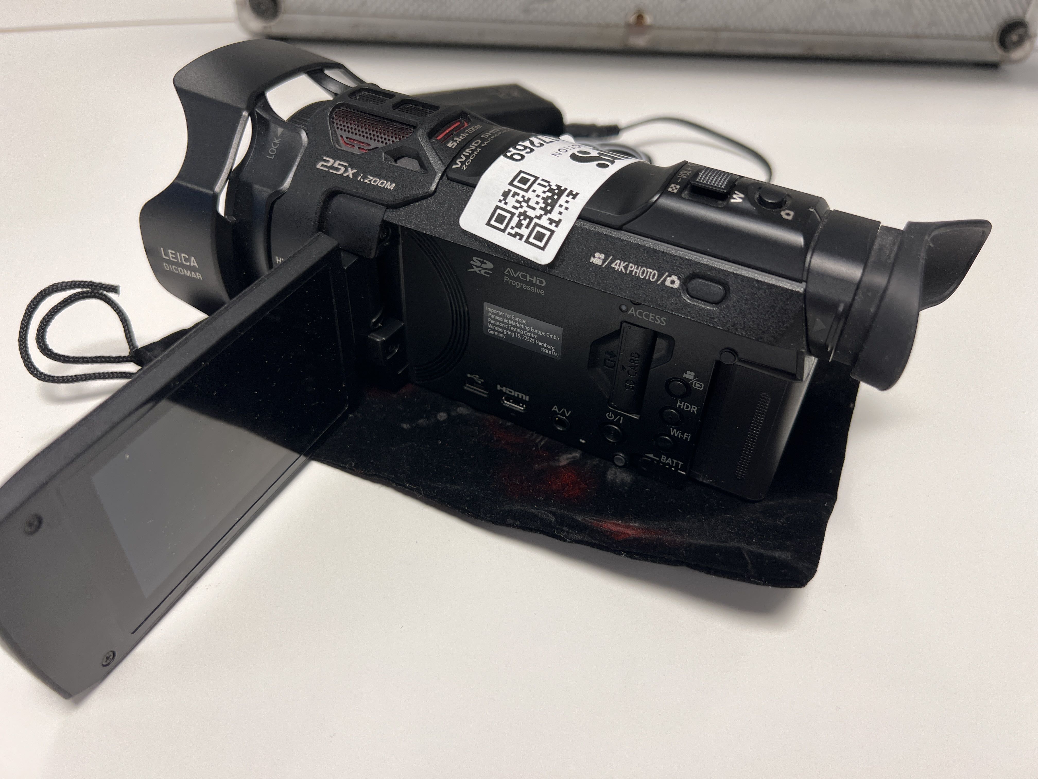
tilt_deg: -40.5
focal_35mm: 26
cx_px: 519
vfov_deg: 53.1
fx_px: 780
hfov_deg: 67.3
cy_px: 390
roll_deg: -2.8
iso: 64
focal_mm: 5.7
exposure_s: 1/100
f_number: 1.5
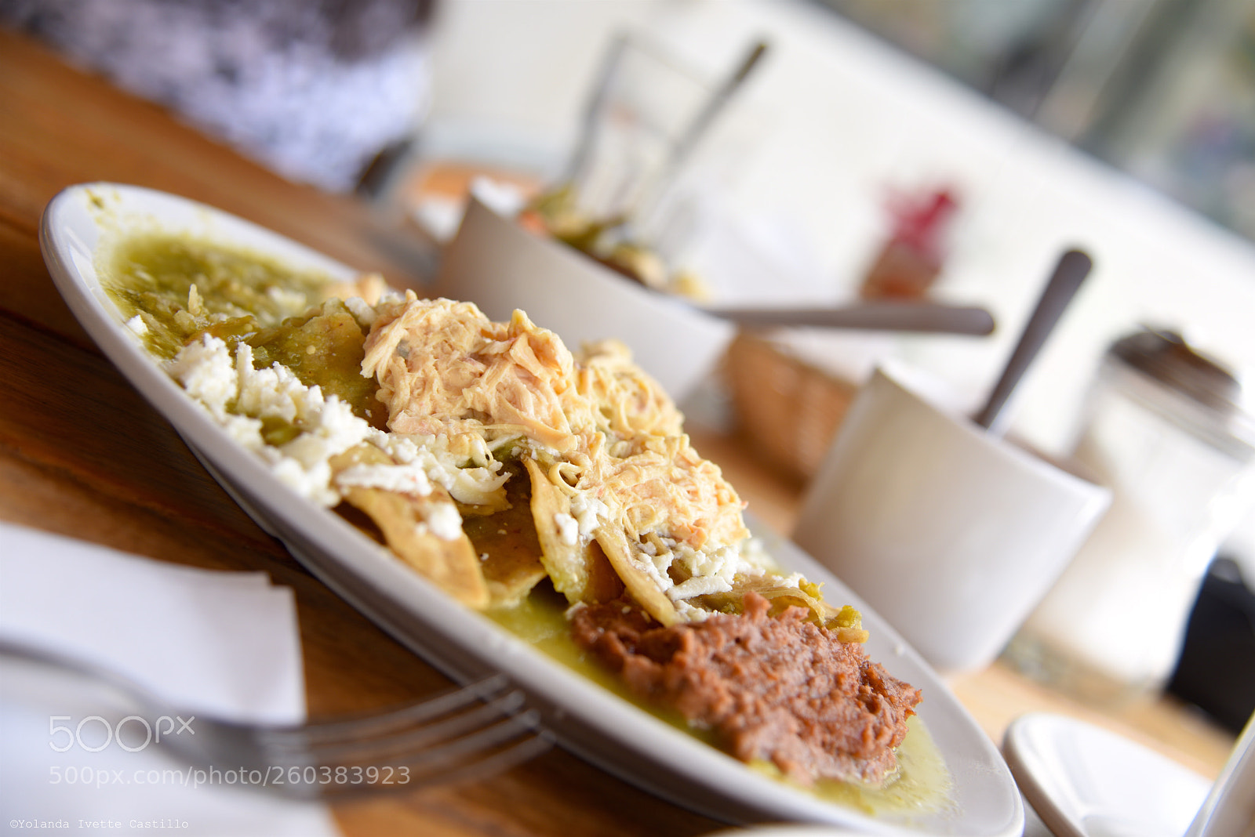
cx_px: 628
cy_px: 418
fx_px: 1918
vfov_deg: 24.6
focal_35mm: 55
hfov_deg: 36.2
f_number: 4
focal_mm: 55
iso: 100
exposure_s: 1/160
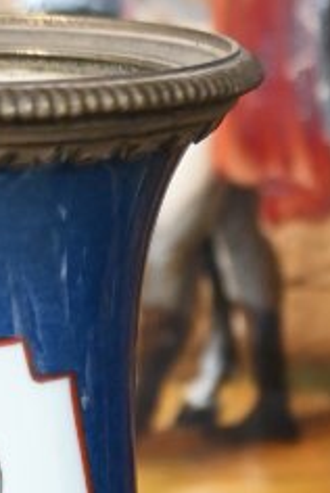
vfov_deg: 13.7
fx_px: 1878
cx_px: 545
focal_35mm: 137
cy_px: 815
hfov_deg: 9.7
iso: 720
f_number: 3.5
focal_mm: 18
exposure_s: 1/125
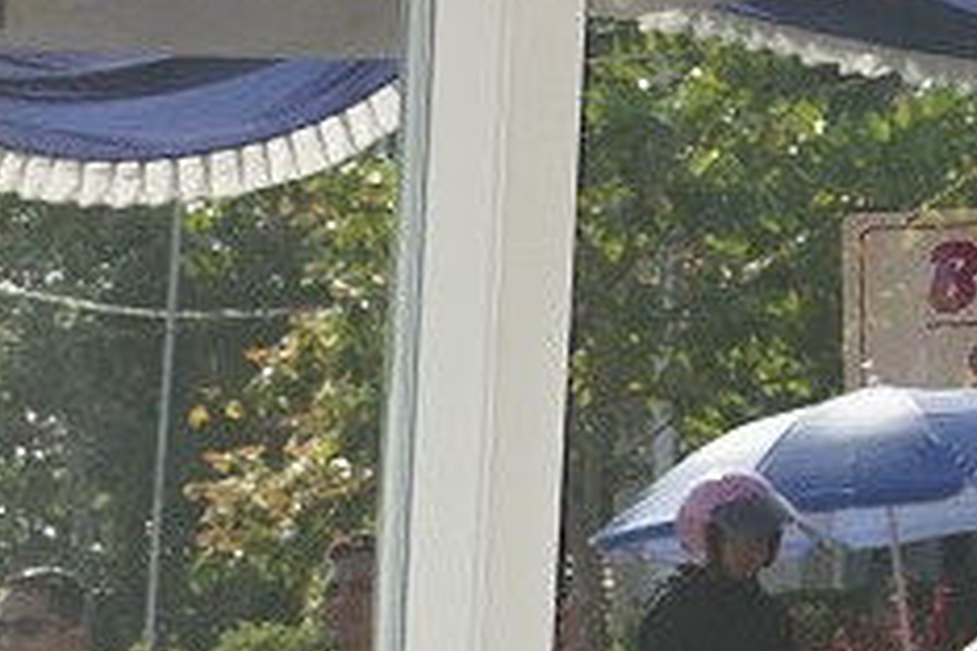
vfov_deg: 6.0
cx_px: -1904
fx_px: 6079
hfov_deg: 8.0
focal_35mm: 224
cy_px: 1223
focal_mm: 35
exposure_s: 1/125
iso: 640
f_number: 7.1
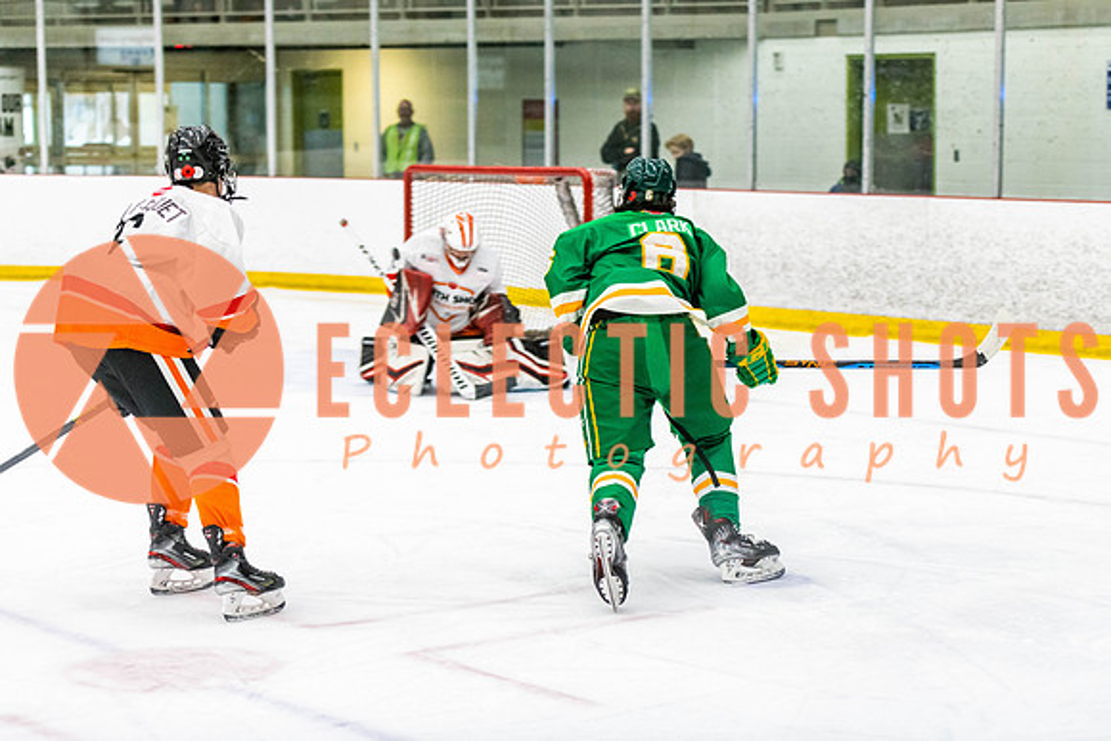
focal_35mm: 80
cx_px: 635
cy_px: 321
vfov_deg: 17.0
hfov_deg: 25.2
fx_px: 2482
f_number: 2.8
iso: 1800
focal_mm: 70
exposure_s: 1/640
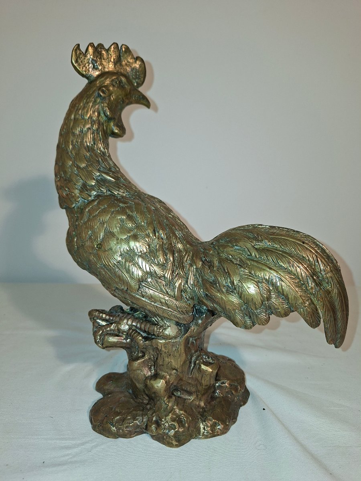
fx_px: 320
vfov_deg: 73.9
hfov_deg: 58.9
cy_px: 240
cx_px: 180
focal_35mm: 23
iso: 80
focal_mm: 5.54
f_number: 1.8
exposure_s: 1/100
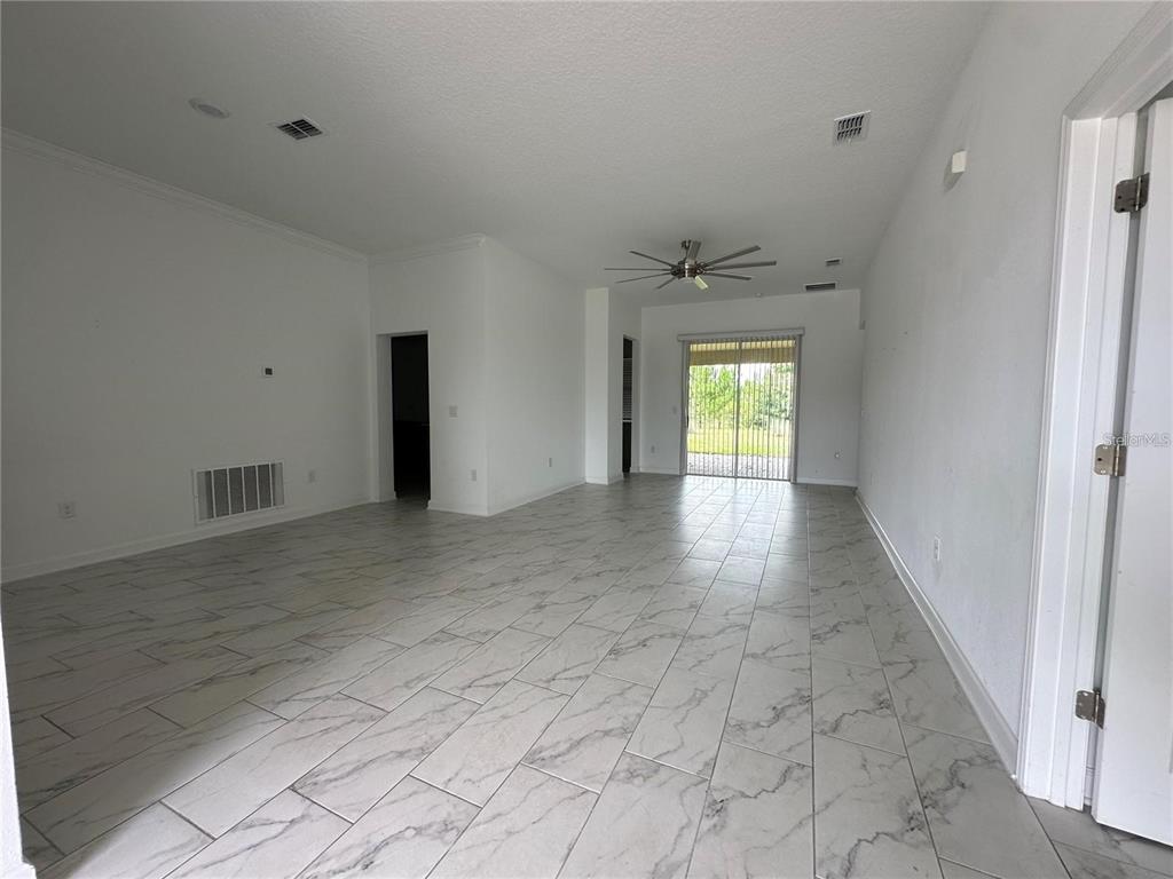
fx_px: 474
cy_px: 440
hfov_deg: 102.1
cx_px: 586
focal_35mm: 14
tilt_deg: -3.8
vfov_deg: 85.7
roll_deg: -0.6
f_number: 2.2
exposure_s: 1/99
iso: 64
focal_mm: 2.22
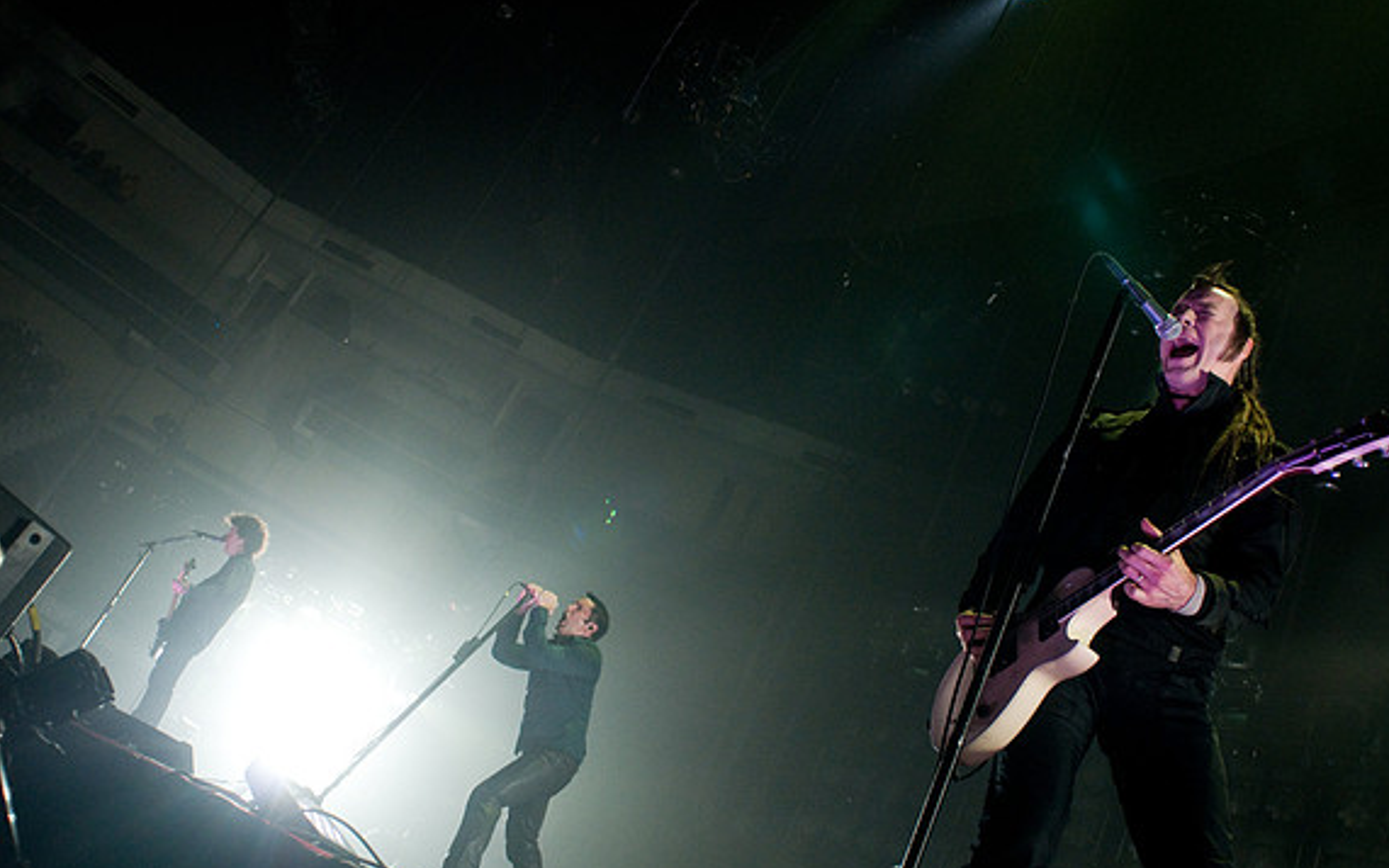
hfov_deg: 61.2
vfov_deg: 40.6
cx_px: 703
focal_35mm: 31
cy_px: 456
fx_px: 1174
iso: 1000
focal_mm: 20
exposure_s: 1/320
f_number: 3.2
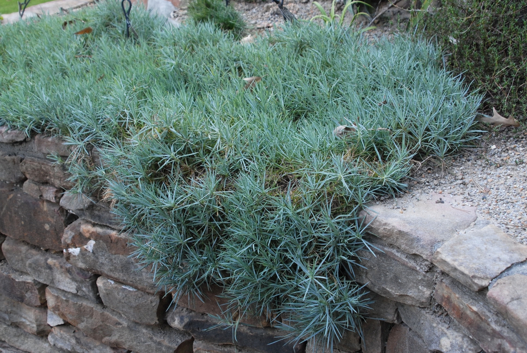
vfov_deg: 32.0
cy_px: 176
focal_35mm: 42
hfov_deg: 46.4
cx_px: 264
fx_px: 615
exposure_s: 1/90
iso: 400
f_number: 5
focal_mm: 28
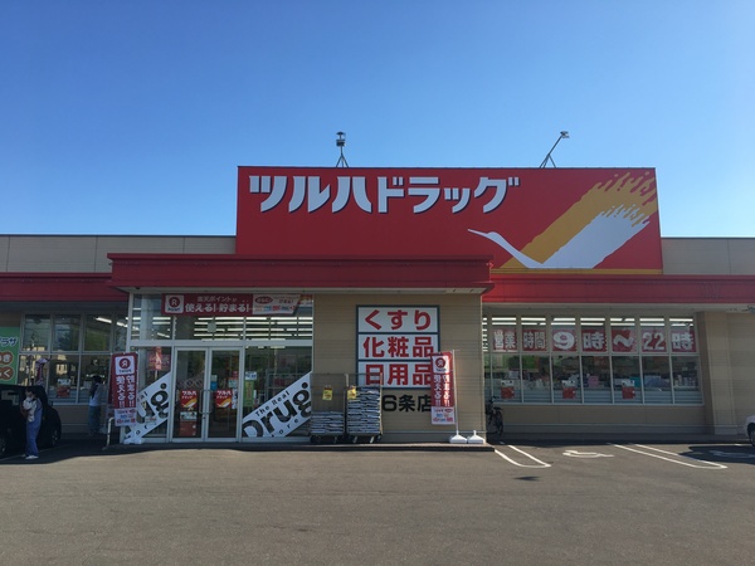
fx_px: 633
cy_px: 283
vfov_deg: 48.2
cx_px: 378
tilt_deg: +9.7
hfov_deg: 61.7
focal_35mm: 29
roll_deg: +0.6
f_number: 2.2
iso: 25
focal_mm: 4.15
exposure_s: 1/827
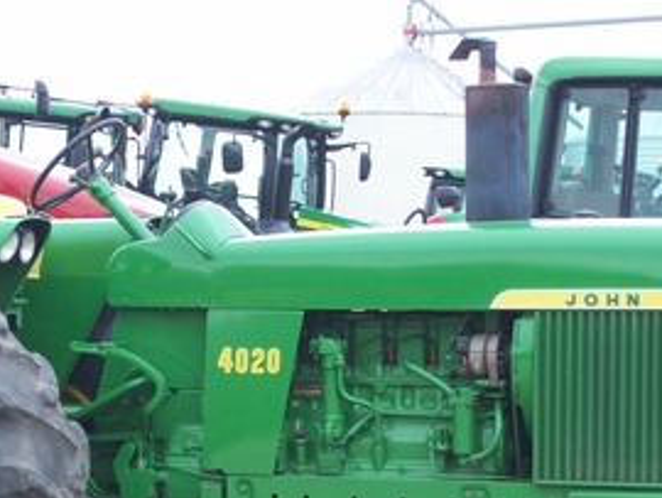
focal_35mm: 141
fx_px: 2699
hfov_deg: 14.0
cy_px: 459
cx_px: 230
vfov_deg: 10.5
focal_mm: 11.6
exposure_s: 1/112
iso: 80
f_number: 3.8
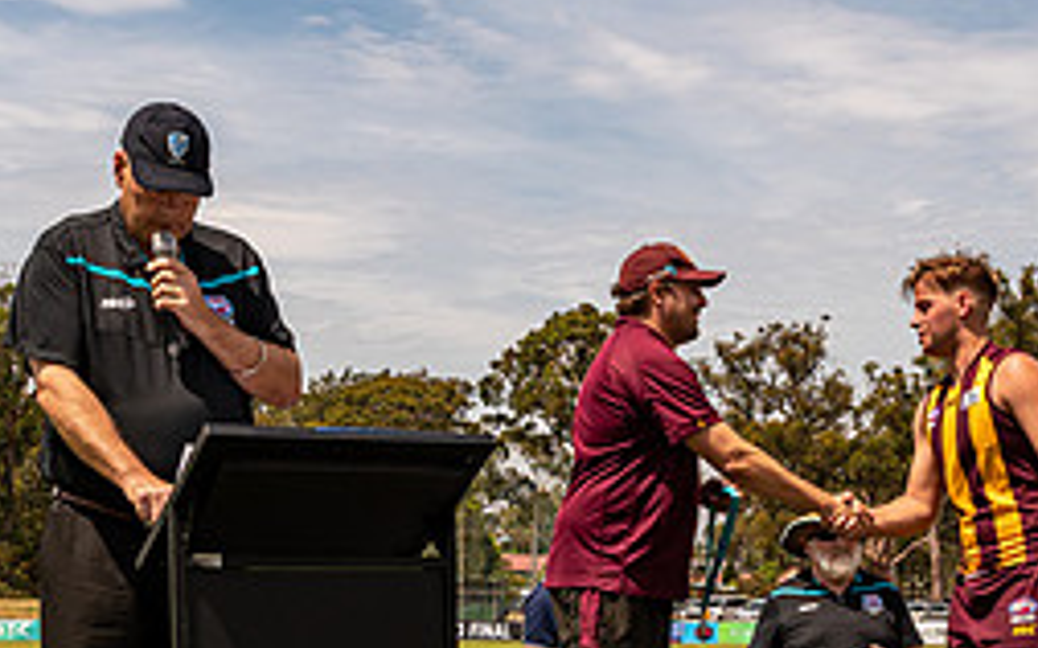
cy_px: 564
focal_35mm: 77
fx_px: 2178
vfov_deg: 16.7
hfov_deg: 26.6
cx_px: 726
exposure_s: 1/640
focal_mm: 22
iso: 200
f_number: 8
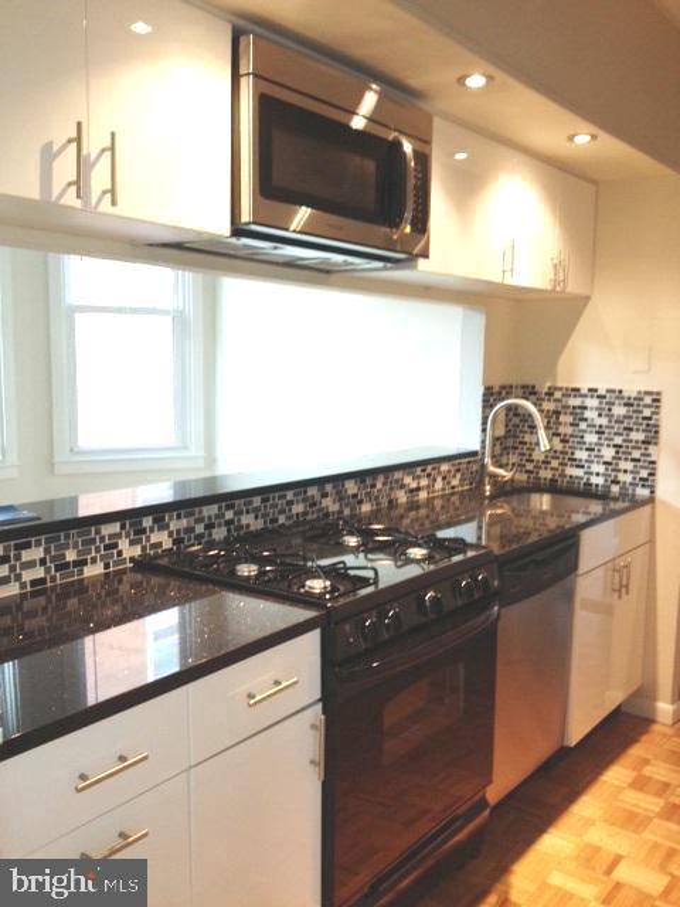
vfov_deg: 52.6
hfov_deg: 40.7
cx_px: 340
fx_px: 917
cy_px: 454
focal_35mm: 35
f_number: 2.4
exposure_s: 1/20
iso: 100
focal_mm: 4.28
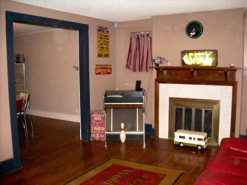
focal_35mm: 35
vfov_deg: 40.7
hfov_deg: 52.6
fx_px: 250
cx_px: 124
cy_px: 92
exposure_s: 1/60
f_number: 2.8
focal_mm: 5.7
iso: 835
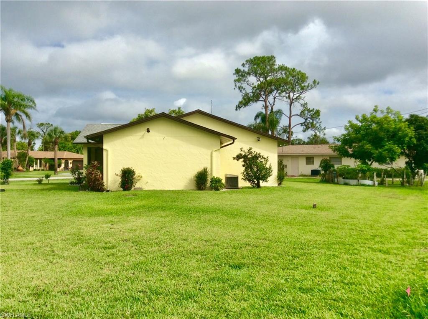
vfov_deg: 44.0
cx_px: 214
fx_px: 395
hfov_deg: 56.9
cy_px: 160
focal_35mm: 32
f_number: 2.4
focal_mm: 3.3
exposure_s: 1/1972
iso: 32
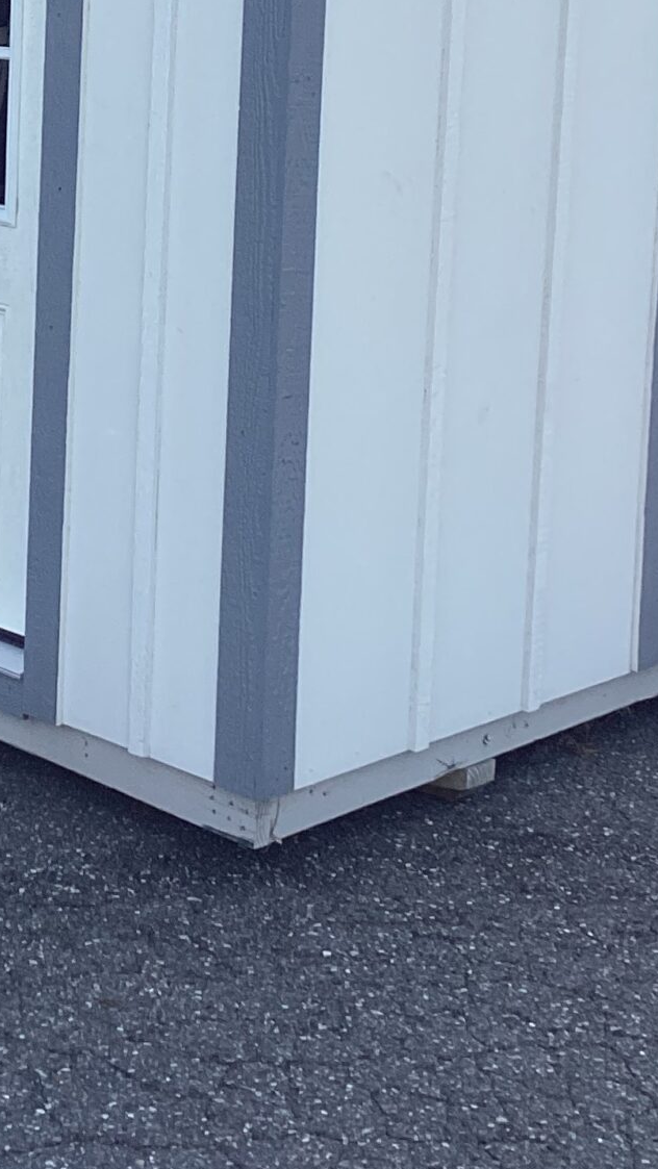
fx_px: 2387
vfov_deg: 26.7
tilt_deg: -7.1
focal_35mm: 77
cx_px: -80
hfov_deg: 15.3
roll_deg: +0.5
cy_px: 160
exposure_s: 1/849
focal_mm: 3.3
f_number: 2.4
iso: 25
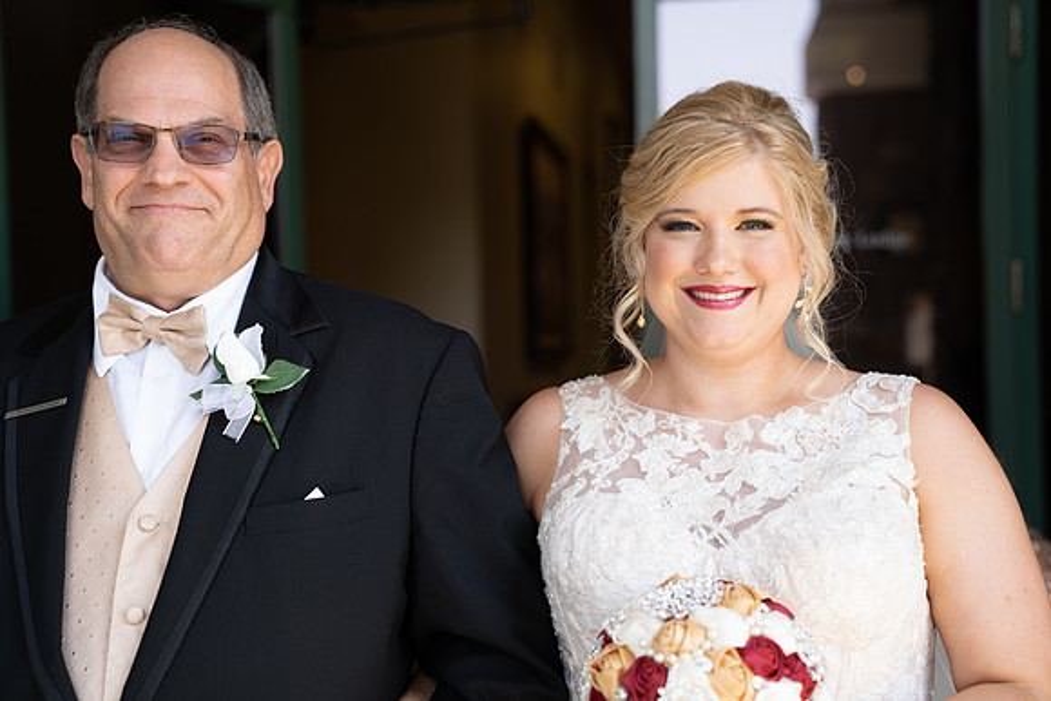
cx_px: 526
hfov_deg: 36.2
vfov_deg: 24.6
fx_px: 1606
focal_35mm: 55
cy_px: 350
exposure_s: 1/160
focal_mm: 55
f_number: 2.8
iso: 100
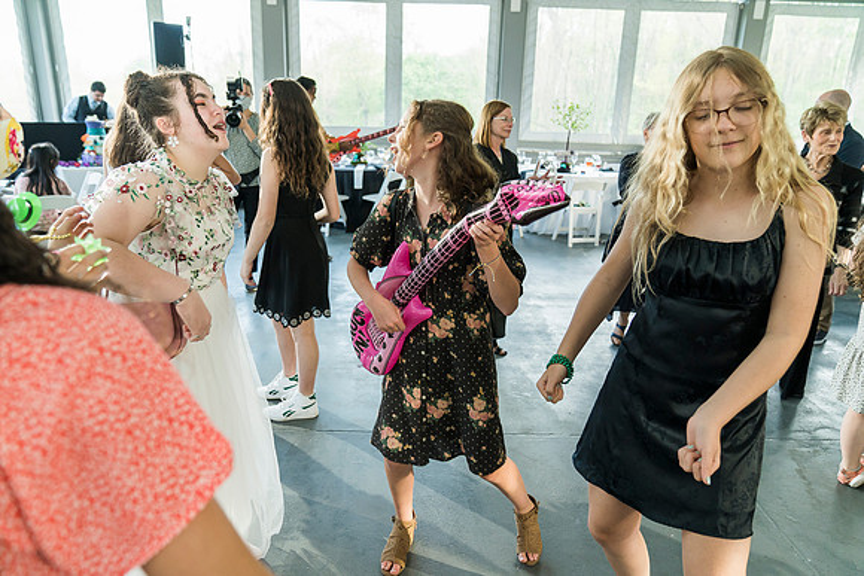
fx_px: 576
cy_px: 288
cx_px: 432
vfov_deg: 53.2
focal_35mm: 24
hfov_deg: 73.7
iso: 1250
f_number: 3.5
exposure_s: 1/200
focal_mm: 24
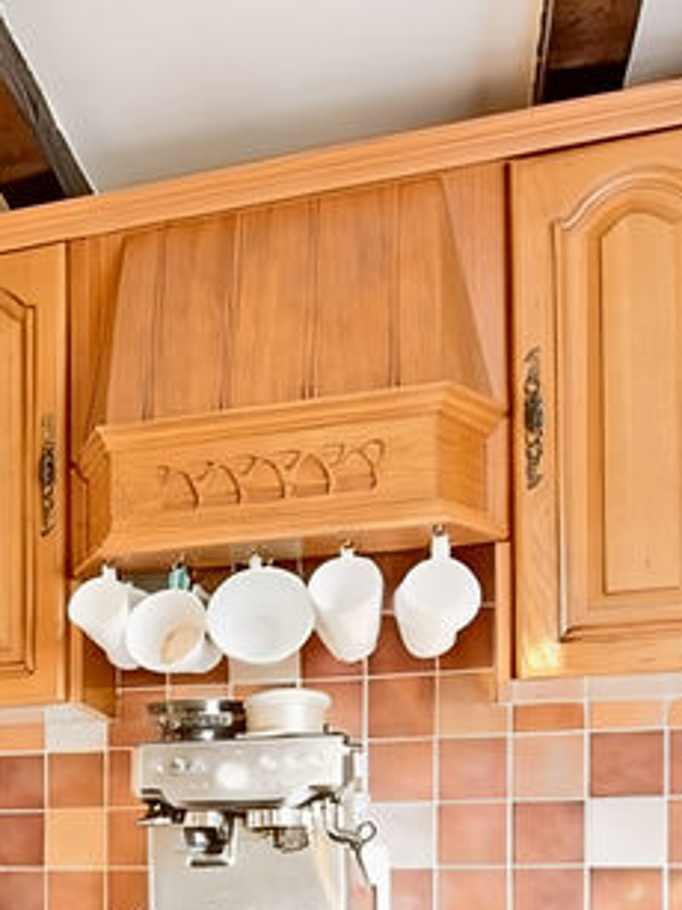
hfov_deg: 20.3
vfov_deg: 29.5
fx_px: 1604
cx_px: -365
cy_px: 917
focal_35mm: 61
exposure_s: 1/20
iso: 250
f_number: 4.5
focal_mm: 19
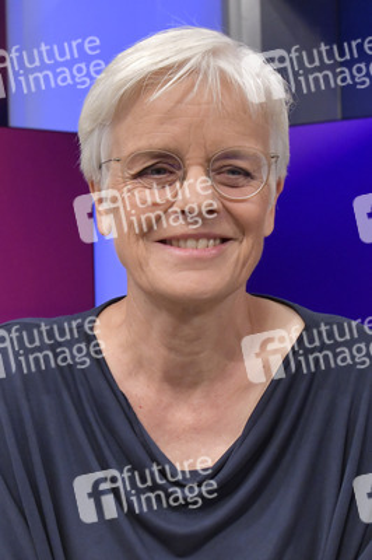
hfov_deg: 42.3
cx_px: 186
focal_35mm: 31
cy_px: 280
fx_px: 481
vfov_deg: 60.3
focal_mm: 31
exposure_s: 1/200
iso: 2500
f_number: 6.3
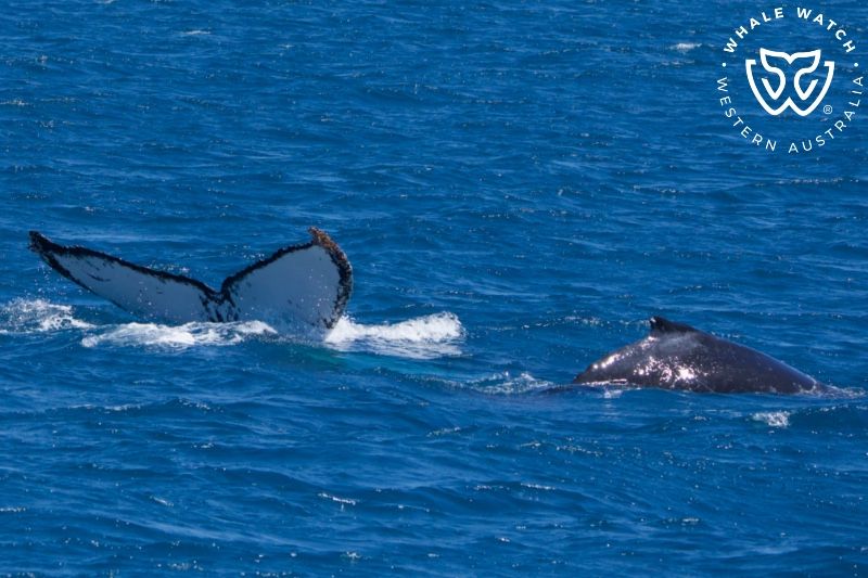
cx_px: 434
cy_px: 289
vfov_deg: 5.9
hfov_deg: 8.9
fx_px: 5592
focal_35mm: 232
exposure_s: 1/3200
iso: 1250
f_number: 8
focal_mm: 232
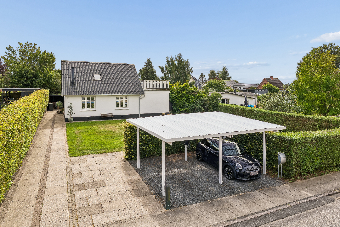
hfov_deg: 76.1
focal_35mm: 23
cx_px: 170
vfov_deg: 55.1
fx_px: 217
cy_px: 114
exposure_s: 1/640
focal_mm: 23
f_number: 8
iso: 200
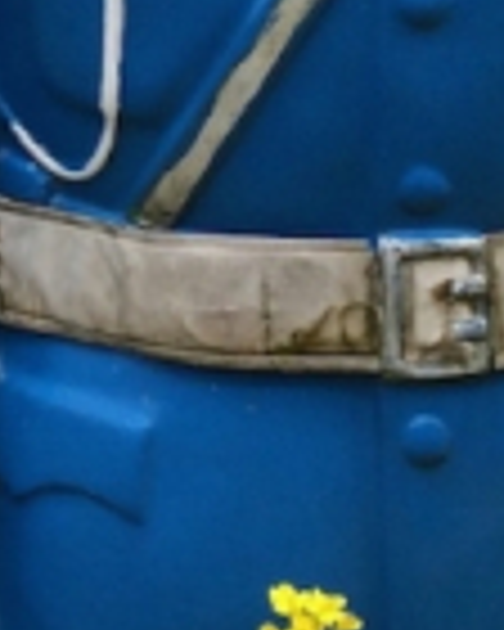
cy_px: -315
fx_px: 3021
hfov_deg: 8.9
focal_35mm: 162
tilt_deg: -15.9
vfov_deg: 11.4
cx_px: -590
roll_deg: +1.3
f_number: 2.2
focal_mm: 4.15
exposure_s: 1/1325
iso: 32
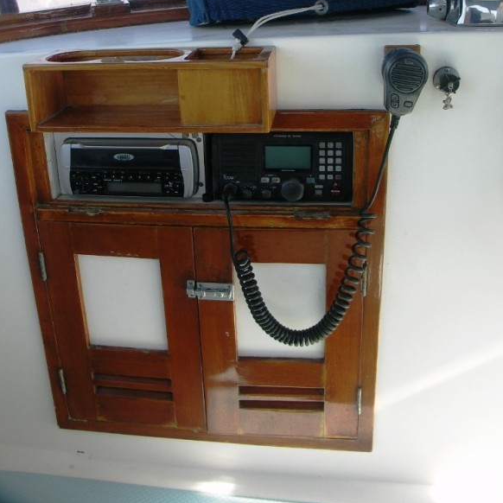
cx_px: 247
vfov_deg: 48.4
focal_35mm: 34
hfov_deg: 48.4
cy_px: 245
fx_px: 559
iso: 50
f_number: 3.5
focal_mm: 7.4
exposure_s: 1/80
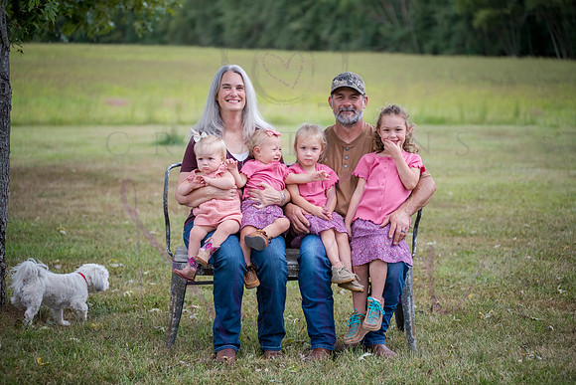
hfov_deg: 25.4
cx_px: 288
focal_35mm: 80
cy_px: 192
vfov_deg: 17.1
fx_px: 1280
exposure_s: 1/640
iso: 400
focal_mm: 80
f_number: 2.8
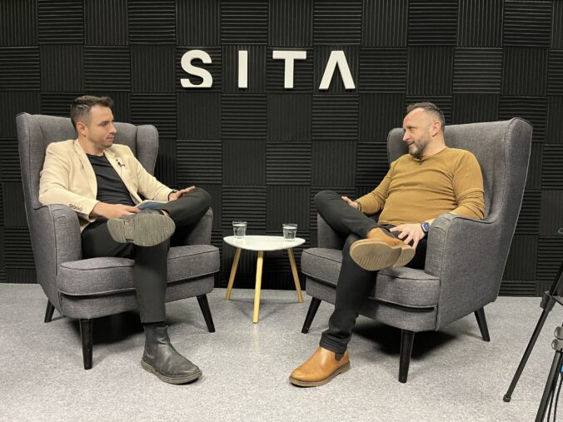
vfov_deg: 53.1
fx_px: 423
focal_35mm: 26
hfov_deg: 67.3
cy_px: 211
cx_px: 282
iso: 320
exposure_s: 1/50
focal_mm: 5.1
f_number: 1.6
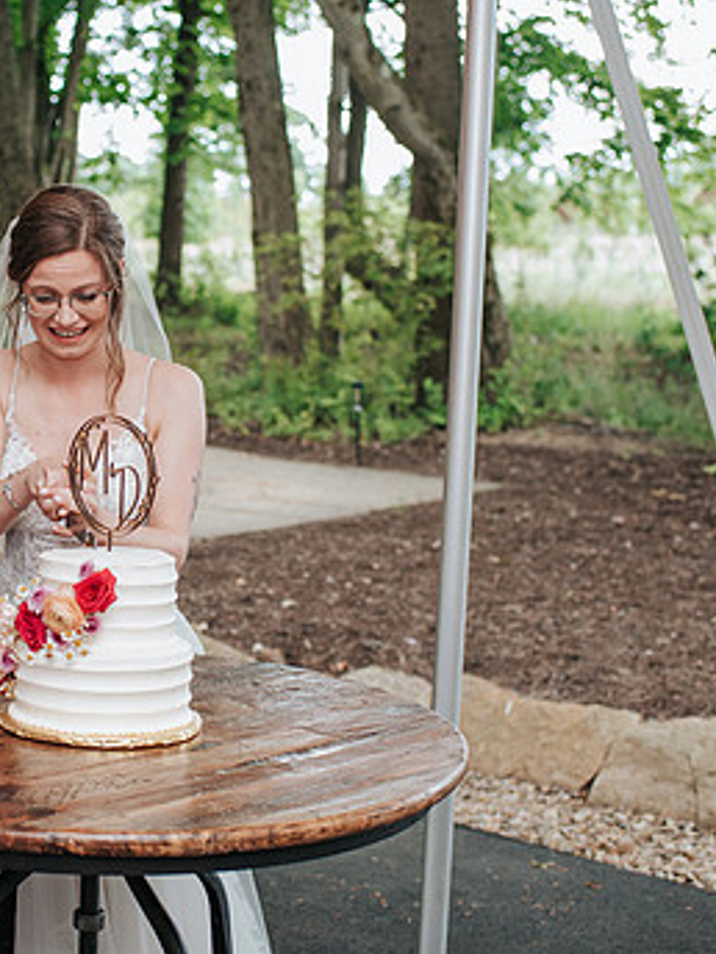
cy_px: 420
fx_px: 1848
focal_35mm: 67
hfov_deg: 21.5
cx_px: 90
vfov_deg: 28.9
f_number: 2.8
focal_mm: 35
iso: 560
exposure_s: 1/200
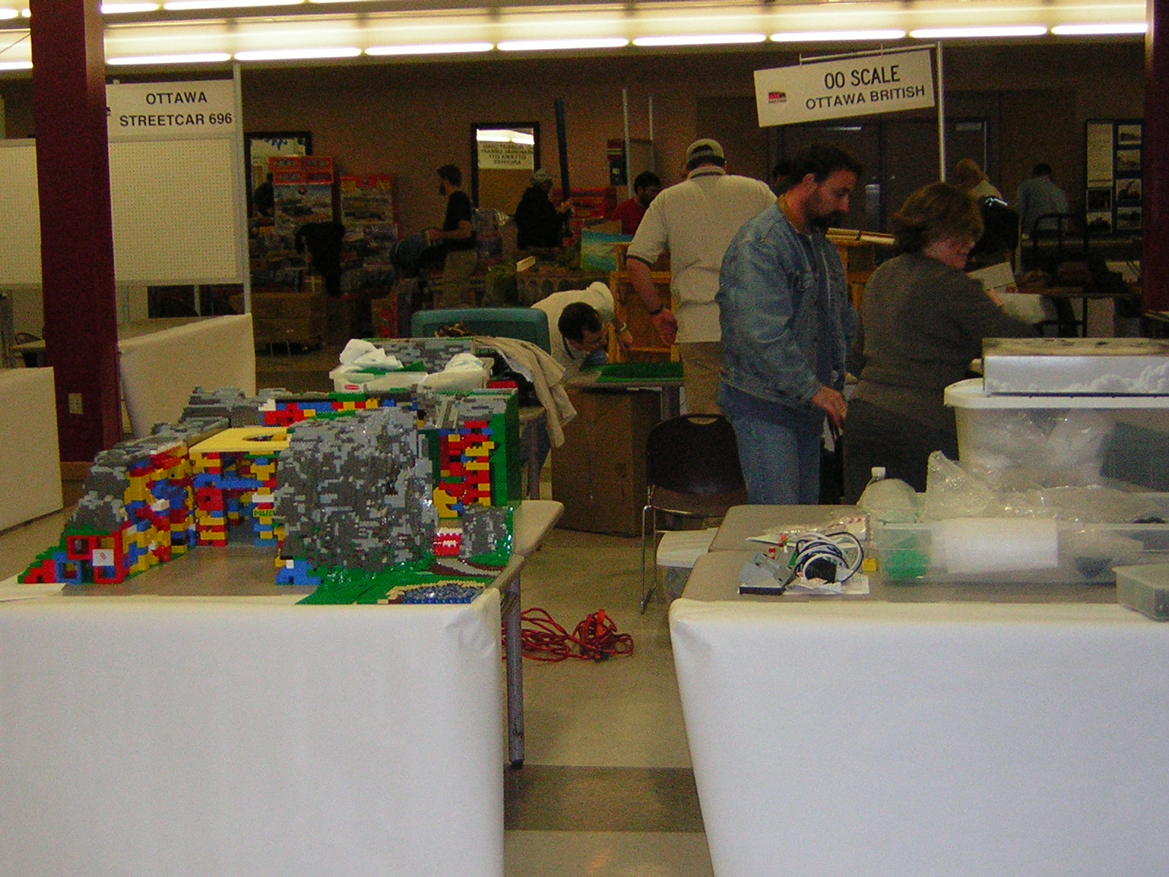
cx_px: 584
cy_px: 438
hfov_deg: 31.2
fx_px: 2094
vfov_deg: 23.7
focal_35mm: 62
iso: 161
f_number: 3.4
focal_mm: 8.1
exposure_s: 1/60.1
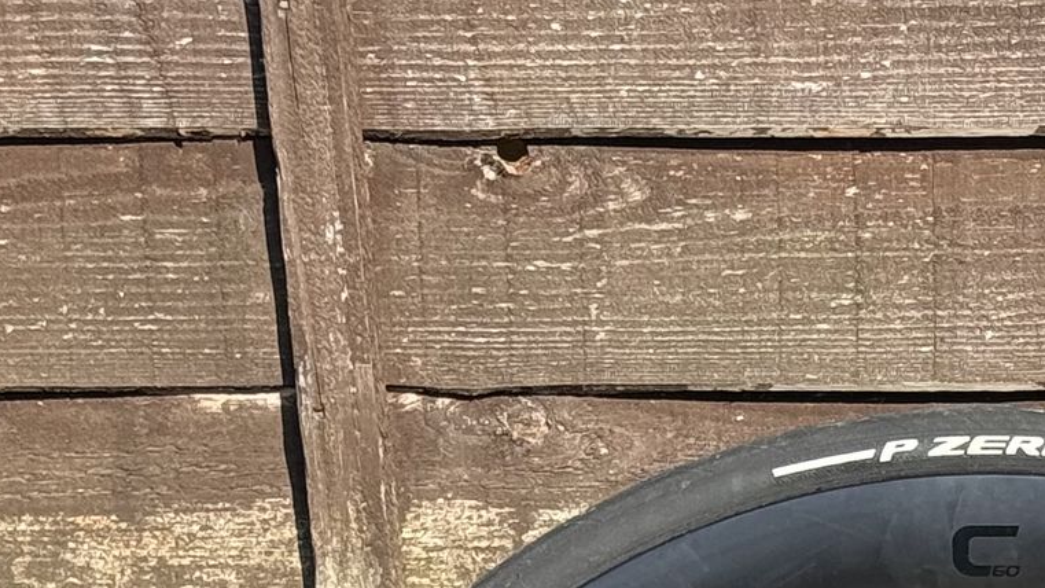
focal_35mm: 176
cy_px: 1161
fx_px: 4877
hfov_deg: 11.7
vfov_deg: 6.7
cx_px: 1545
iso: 64
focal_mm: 6.76
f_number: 1.78
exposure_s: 1/1133
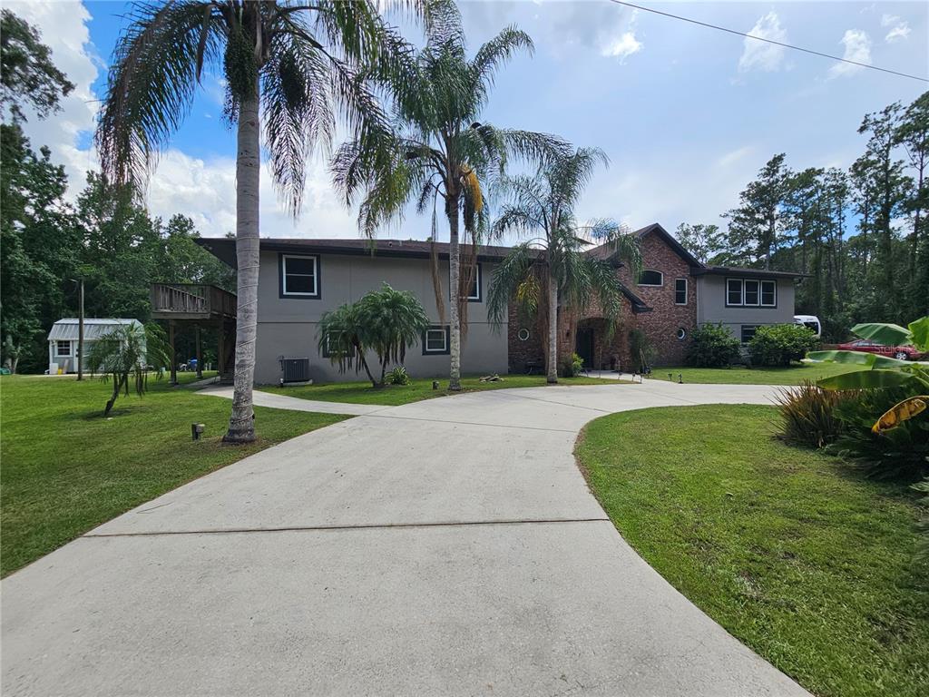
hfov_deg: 106.2
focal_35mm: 13
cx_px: 464
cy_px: 348
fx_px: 349
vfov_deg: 89.9
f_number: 2.2
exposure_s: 1/1623
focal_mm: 2.2
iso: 50
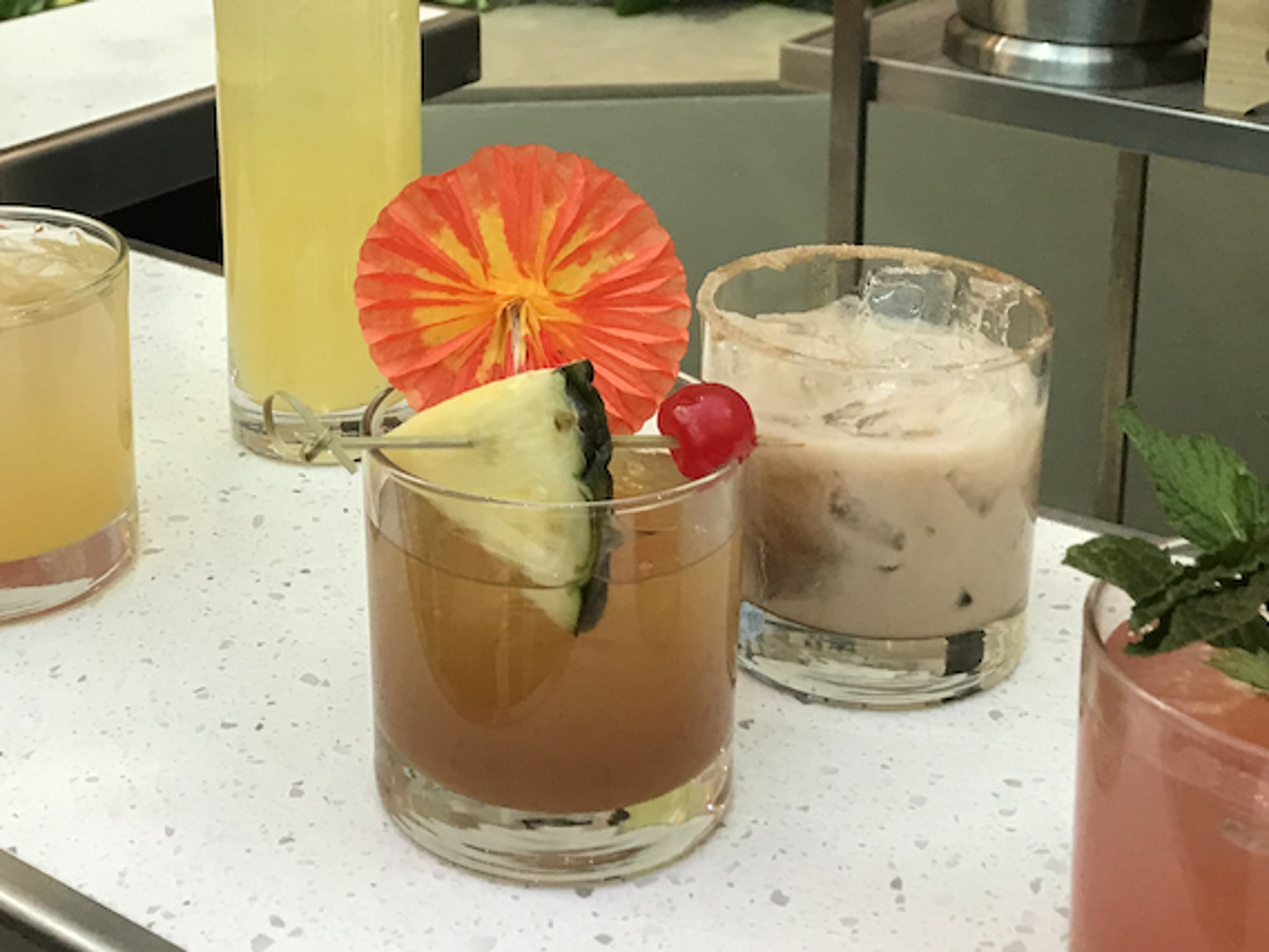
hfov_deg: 32.4
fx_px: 2163
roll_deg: +1.0
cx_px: 417
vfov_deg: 24.3
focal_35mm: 59
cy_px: 156
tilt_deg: -16.5
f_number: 1.8
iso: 32
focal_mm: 3.99
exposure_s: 1/30
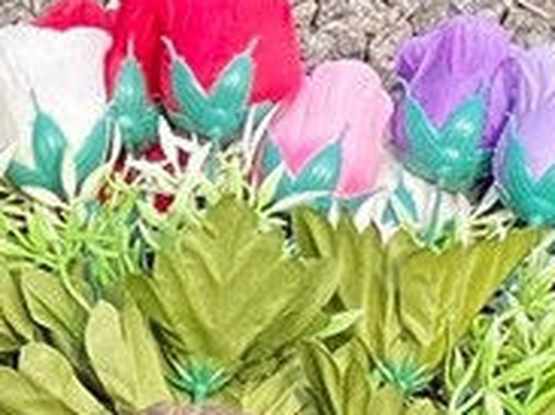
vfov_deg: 3.6
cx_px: -810
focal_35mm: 410
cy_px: -651
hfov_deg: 4.7
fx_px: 6569
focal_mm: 6
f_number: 2
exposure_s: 1/284
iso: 20
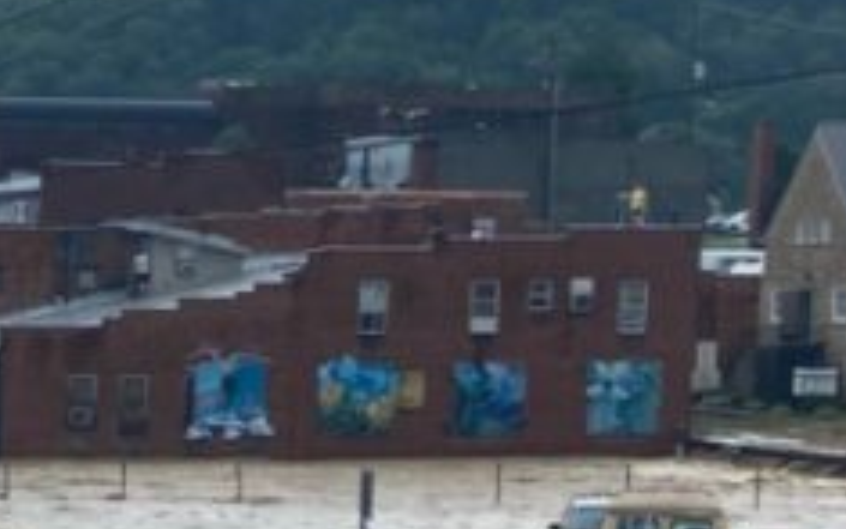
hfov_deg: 16.6
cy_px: 752
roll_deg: -1.0
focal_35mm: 120
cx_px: -191
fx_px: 2767
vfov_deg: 10.6
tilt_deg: -9.2
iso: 32
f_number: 1.8
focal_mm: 4.25
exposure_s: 1/1245
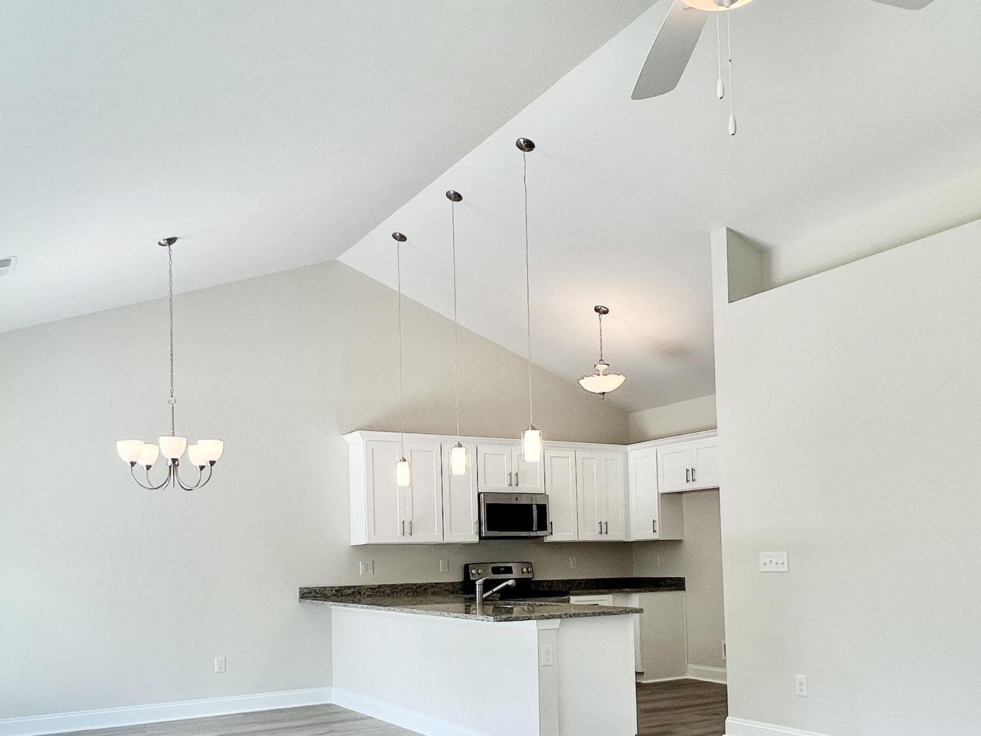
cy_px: 528
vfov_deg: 46.9
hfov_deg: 61.6
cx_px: 448
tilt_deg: +1.6
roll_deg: +1.0
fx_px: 822
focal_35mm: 29
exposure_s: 1/168
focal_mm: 1.57
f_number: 1.8
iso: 32
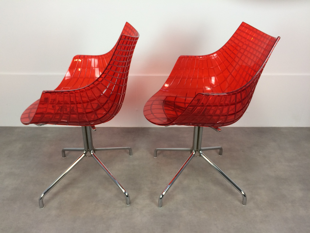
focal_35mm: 29
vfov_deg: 48.2
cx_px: 155
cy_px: 116
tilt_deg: -25.3
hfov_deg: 61.7
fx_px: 260
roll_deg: -0.8
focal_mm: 4.15
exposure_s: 1/33
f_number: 2.2
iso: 50
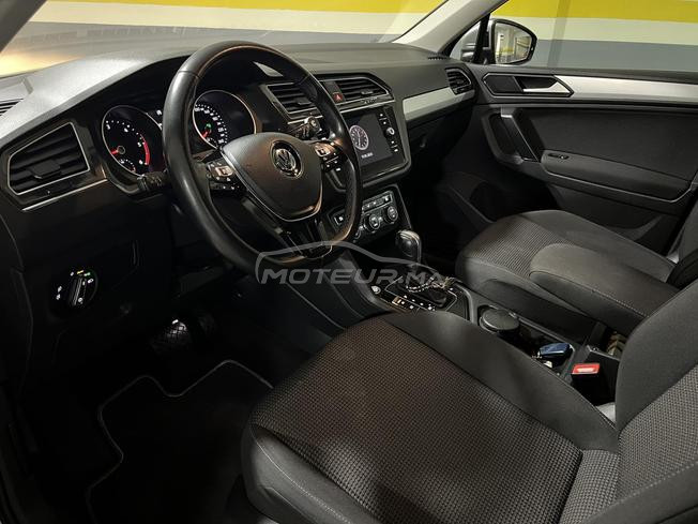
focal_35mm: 26
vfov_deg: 53.1
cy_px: 262
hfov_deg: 67.3
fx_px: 524
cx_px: 349
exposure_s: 1/25
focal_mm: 5.7
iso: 1000
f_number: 1.5
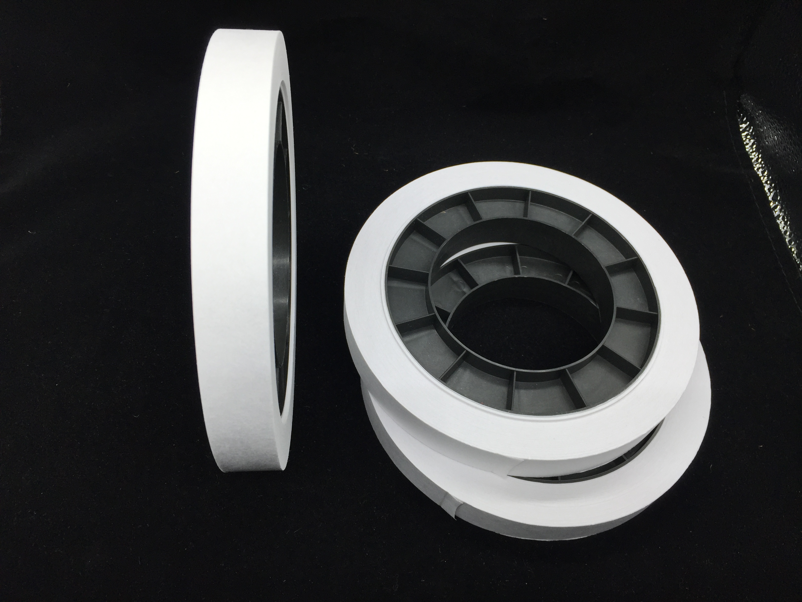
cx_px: 401
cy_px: 301
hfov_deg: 61.7
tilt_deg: -56.2
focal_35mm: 29
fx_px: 672
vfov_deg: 48.2
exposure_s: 1/366
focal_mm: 4.15
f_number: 2.2
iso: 32
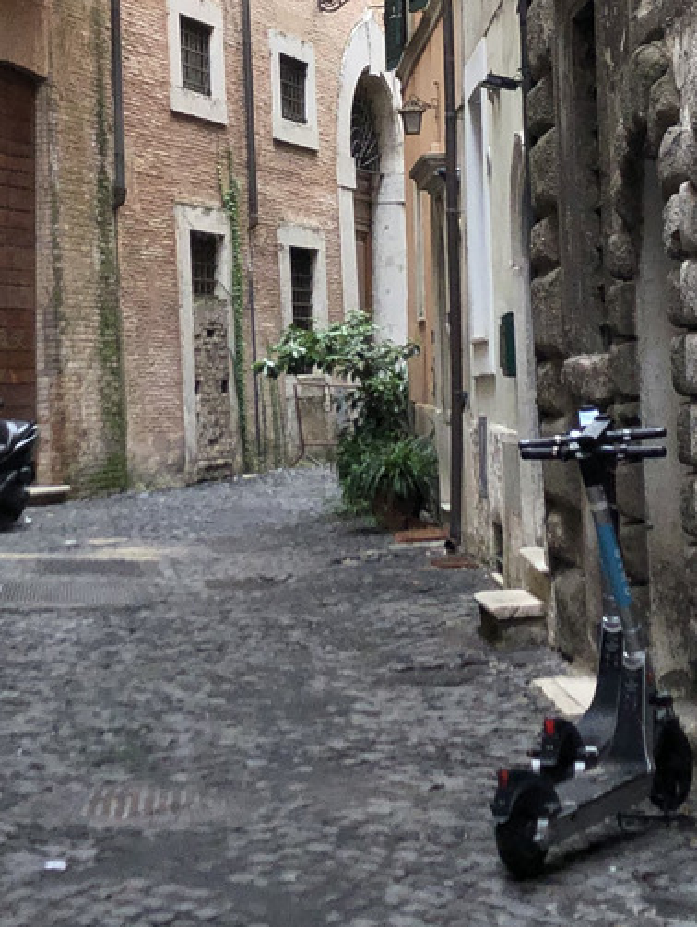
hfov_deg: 16.6
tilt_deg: +5.5
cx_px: 207
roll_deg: +1.3
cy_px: 173
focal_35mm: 89
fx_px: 2386
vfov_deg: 21.7
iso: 20
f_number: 1.8
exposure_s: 1/190
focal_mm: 4
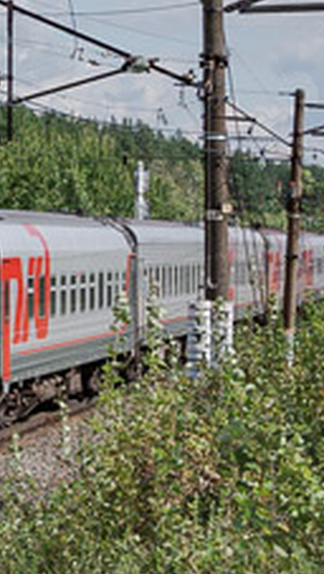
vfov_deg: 9.4
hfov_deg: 5.0
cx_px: -759
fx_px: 3476
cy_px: 142
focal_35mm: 228
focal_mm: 33
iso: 500
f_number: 8
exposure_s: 1/1250
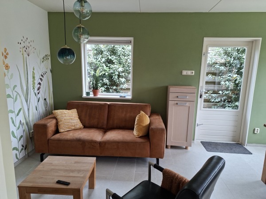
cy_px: 100
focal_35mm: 23
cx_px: 133
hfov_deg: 73.9
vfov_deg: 58.9
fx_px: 177
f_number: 1.8
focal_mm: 5.54
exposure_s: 1/102
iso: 50
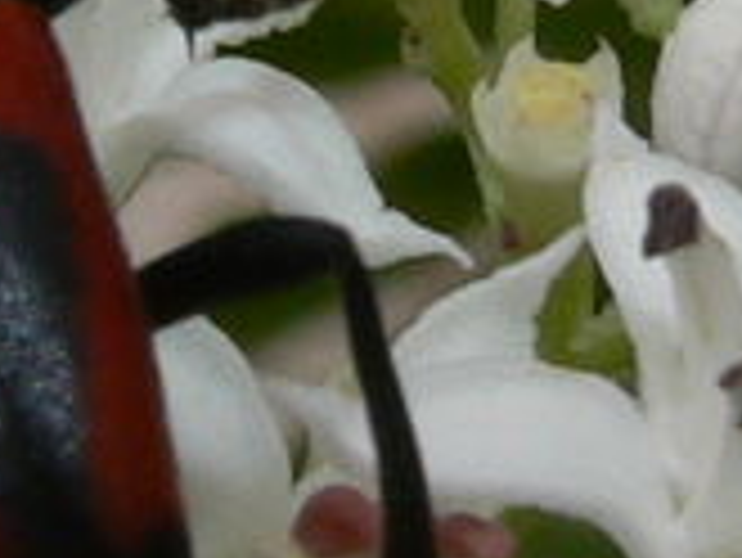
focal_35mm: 131
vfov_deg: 11.3
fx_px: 2810
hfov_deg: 14.7
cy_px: 104
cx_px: -90
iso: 80
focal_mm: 6
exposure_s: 1/500
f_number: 8
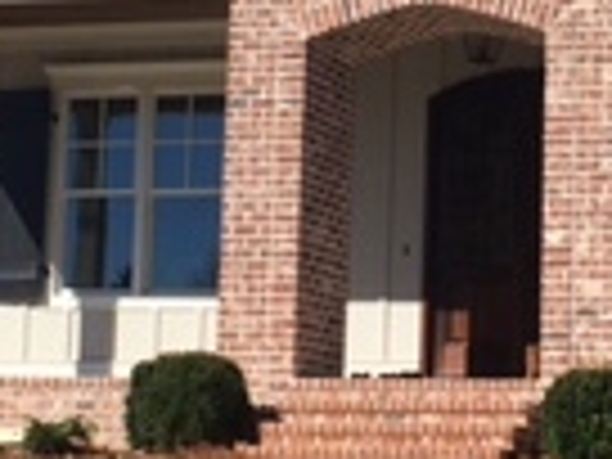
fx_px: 2404
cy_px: 117
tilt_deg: +9.7
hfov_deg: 14.4
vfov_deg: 10.9
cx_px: 513
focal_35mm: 136
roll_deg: -2.0
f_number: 2.2
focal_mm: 4.15
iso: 25
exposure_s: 1/2262
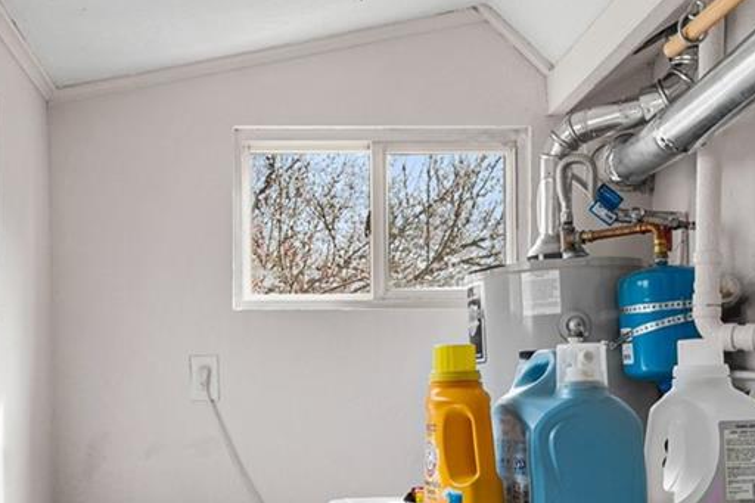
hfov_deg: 39.4
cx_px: 289
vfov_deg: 26.6
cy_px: 381
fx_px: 1048
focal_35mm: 50
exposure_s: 1/200
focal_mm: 16
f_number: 8
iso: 200
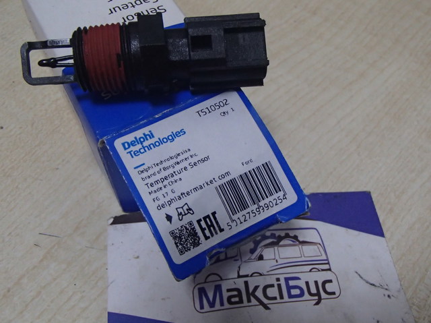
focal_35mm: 37
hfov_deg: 50.2
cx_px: 216
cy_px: 162
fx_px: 460
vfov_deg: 38.6
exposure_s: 1/80
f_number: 4.7
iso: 800
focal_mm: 6.64
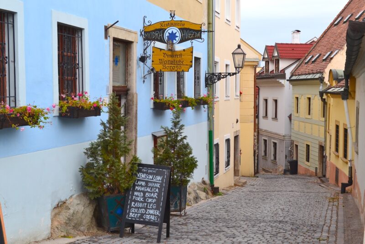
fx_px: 578
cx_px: 182
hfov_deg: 35.0
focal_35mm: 57
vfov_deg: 23.8
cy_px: 122
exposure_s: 1/125
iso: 400
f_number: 9
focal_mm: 38
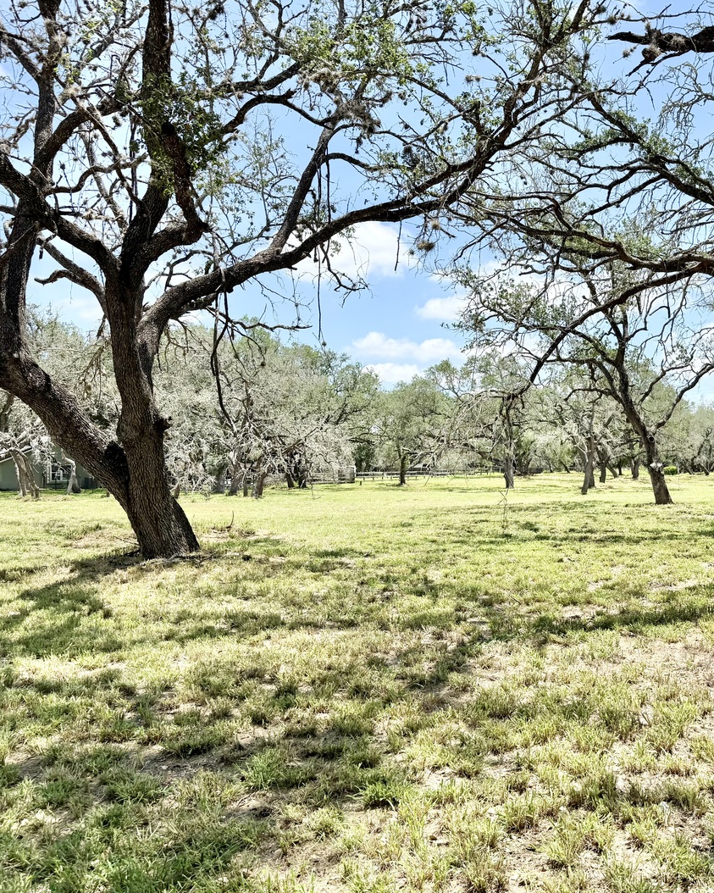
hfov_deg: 44.9
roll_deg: -0.3
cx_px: 495
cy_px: 452
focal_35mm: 32
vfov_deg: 55.7
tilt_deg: +0.8
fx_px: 845
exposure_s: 1/3584
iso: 80
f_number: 1.78
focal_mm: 6.76
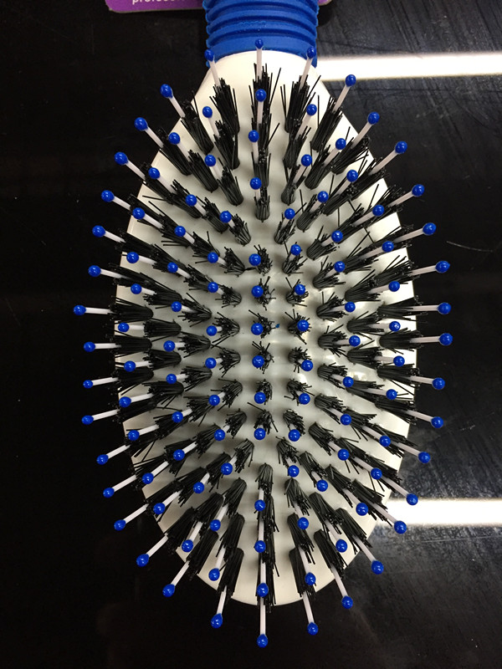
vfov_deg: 61.7
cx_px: 251
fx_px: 561
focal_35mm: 29
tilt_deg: -83.3
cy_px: 334
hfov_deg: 48.2
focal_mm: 4.15
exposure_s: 1/33
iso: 160
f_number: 2.2
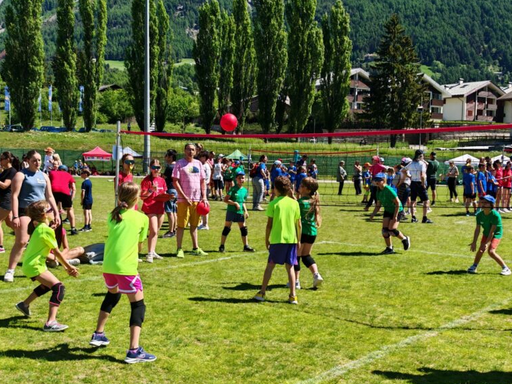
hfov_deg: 41.2
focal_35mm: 46
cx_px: 243
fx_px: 680
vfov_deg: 31.5
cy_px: 208
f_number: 2
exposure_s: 1/4600
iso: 100
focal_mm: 6.83
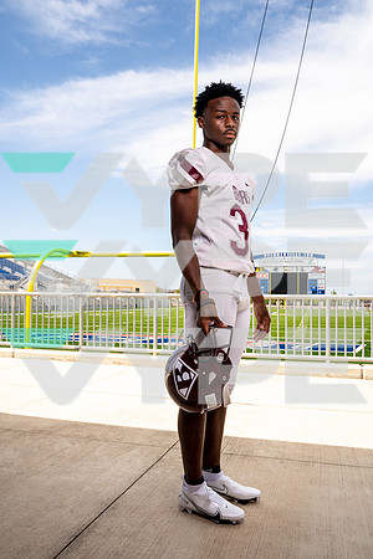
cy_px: 280
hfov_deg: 45.0
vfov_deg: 63.7
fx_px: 451
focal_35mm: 29
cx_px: 186
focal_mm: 29
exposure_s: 1/125
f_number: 9
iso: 100
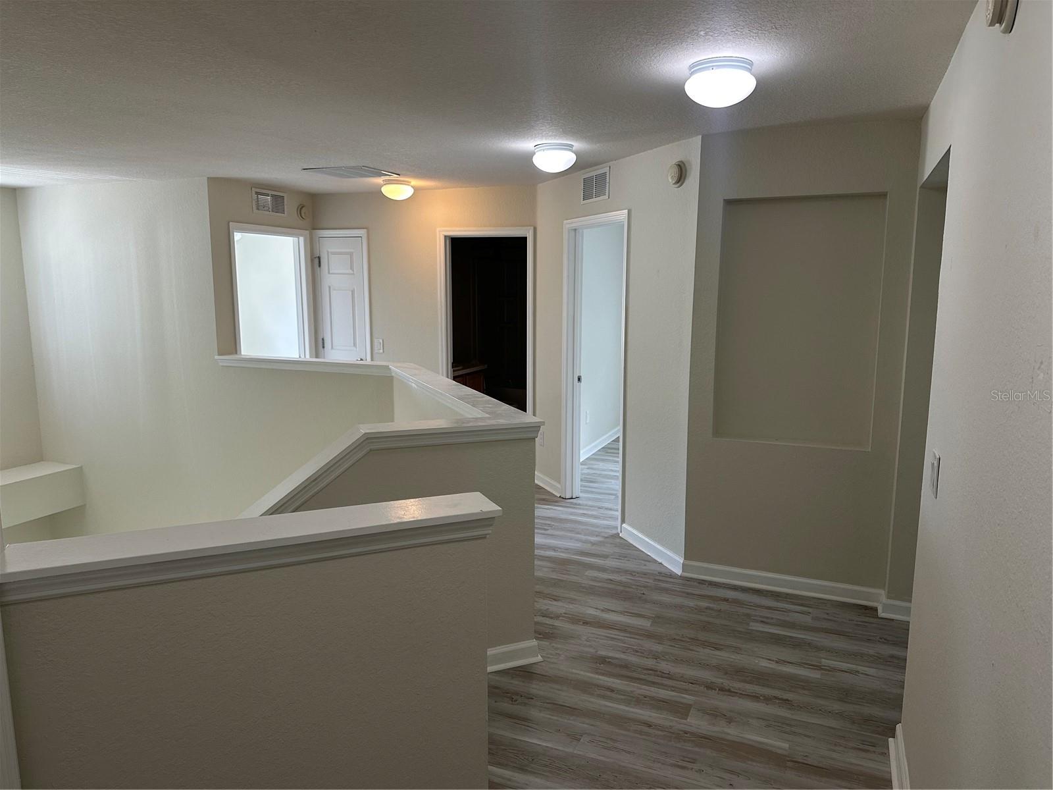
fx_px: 730
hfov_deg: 71.6
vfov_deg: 56.8
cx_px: 526
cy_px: 395
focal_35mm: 24
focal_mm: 6.86
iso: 160
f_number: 1.78
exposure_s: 1/120
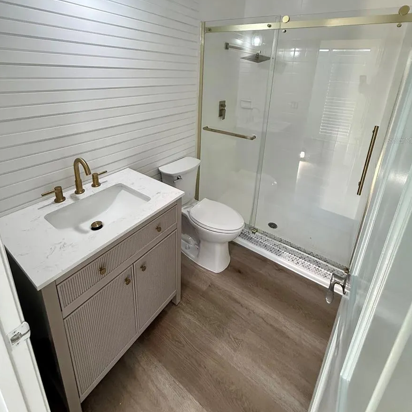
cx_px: 207
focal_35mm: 17
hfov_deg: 84.0
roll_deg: -2.7
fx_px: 229
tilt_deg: -17.3
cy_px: 140
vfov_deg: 81.4
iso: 160
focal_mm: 2.22
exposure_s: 1/120
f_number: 2.2
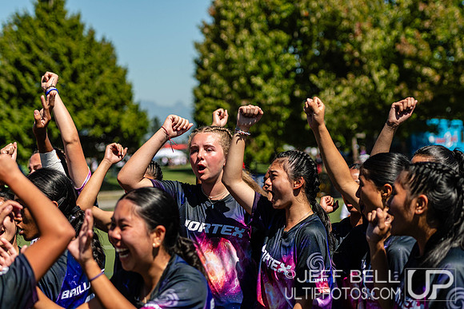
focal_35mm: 105
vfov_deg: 13.0
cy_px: 154
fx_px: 1354
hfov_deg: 19.5
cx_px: 232
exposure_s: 1/2000
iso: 100
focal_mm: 70
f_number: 3.2
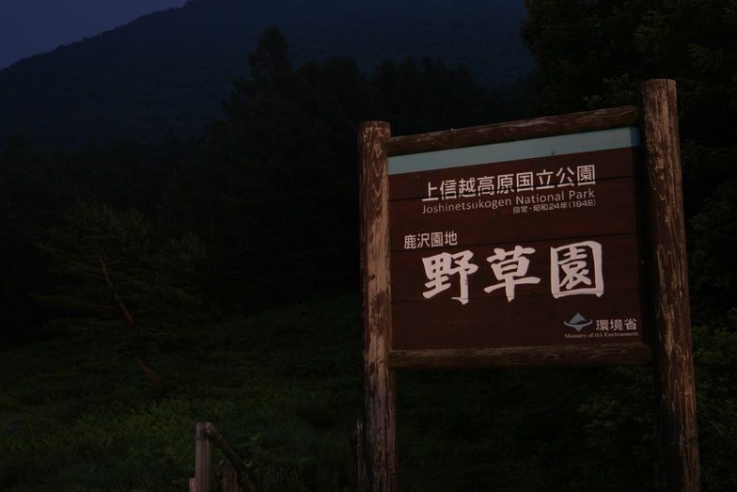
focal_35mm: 52
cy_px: 245
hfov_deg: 38.2
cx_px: 355
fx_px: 1065
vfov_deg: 26.0
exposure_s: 30
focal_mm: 50
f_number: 4
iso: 320
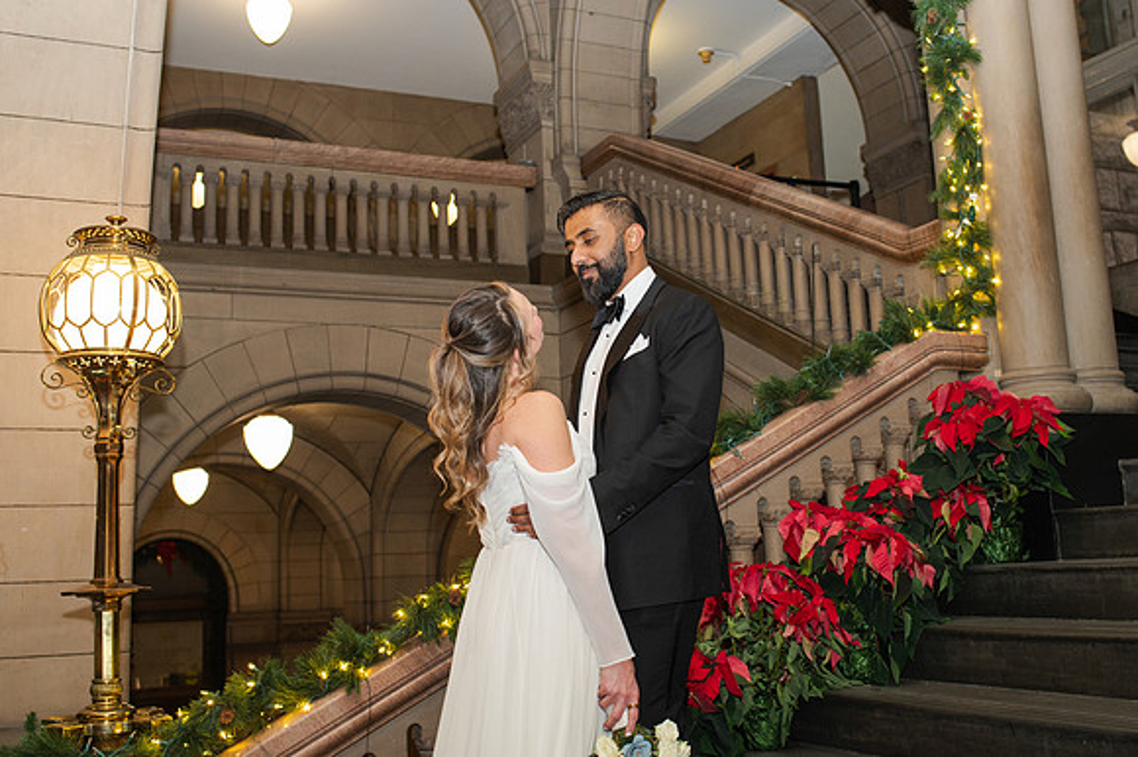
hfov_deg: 50.0
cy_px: 351
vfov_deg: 34.5
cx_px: 605
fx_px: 1218
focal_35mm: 39
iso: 1000
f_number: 4
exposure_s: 1/200
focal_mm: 35
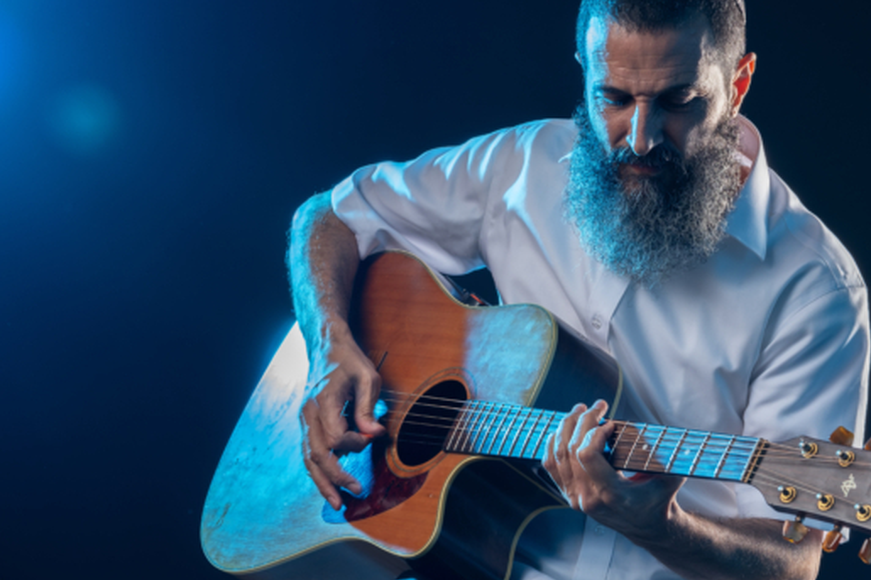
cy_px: 301
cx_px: 398
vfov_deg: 11.8
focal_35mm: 116
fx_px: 2805
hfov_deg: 17.6
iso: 125
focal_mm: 56
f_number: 7.1
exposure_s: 1/125
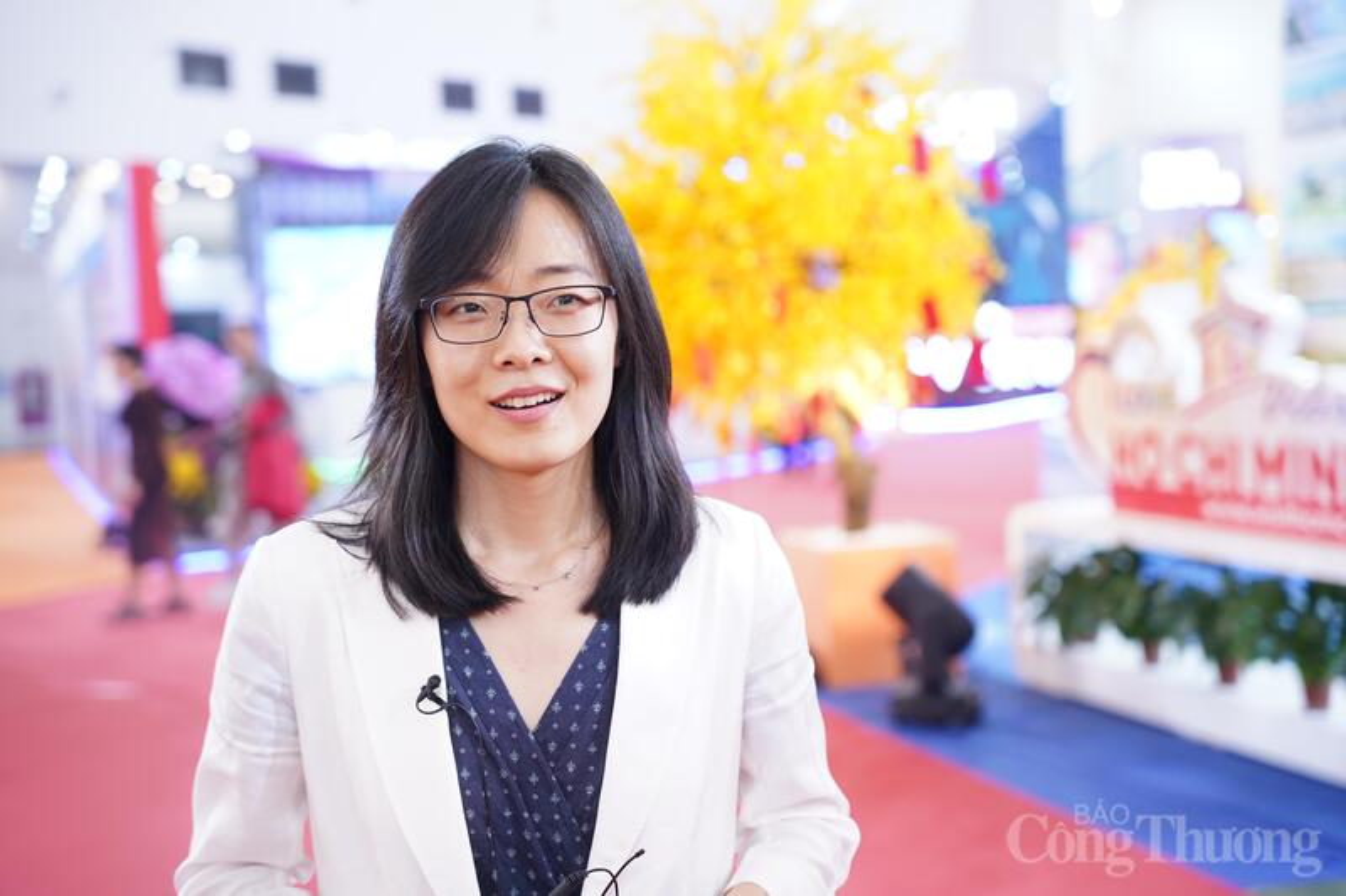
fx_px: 2018
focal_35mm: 54
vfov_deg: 25.0
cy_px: 448
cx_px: 673
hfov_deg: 36.9
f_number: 2.8
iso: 1600
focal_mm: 54
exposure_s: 1/160
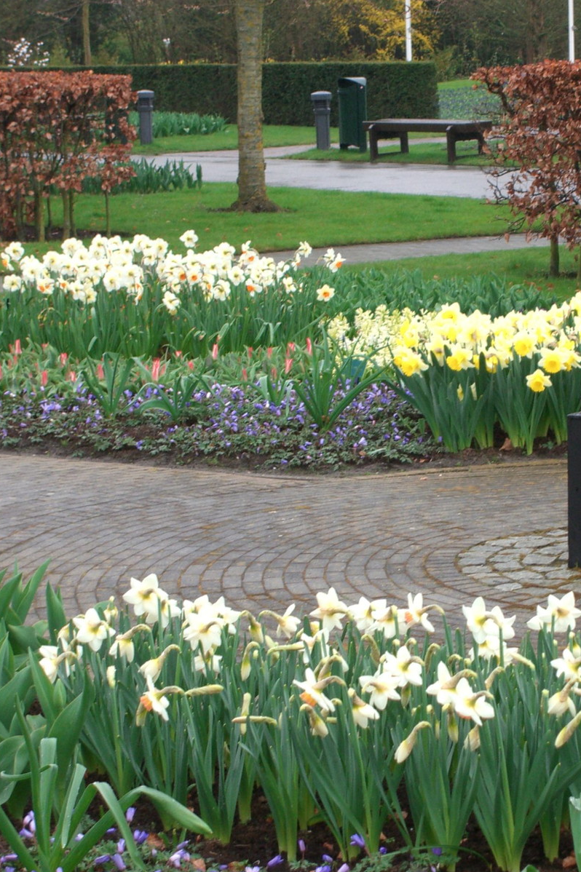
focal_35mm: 132
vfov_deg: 15.5
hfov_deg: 10.4
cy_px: 436
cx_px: 469
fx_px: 3197
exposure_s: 1/100
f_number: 4.8
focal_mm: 19.7
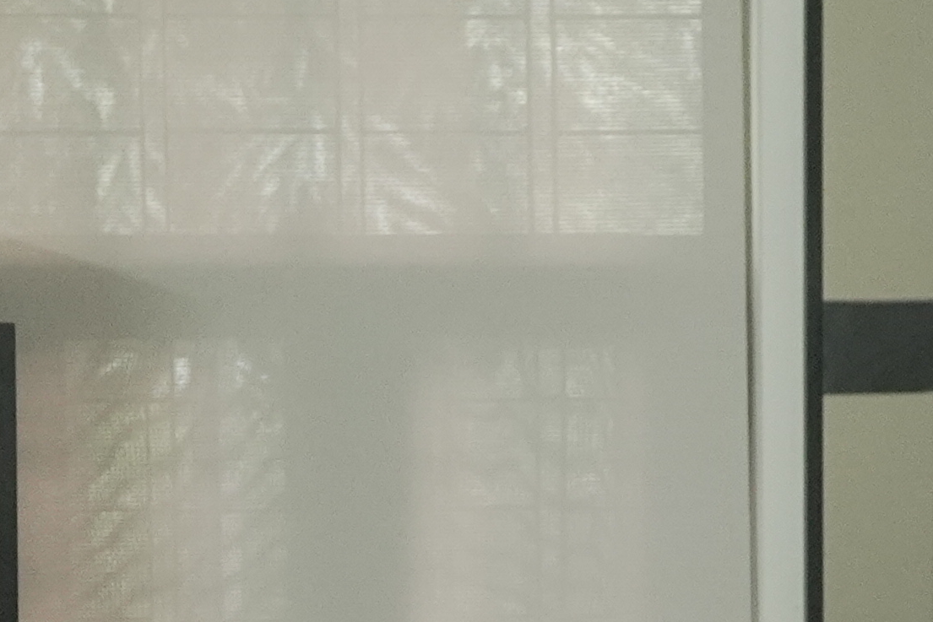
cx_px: 513
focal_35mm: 152
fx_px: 3940
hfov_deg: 13.5
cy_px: 964
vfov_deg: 8.8
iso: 6400
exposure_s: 1/200
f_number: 3.5
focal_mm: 28
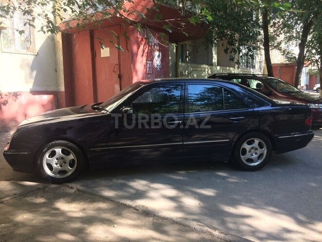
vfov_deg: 48.2
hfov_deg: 61.7
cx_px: 161
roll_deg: +1.4
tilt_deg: -7.8
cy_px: 121
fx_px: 270
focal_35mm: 29
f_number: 2.2
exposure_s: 1/256
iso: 32
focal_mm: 4.15
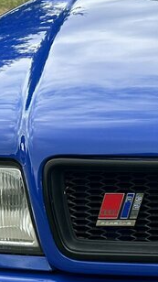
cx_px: 325
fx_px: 761
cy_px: 197
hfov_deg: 10.8
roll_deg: +0.7
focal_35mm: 102
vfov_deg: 20.8
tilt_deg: -17.7
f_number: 1.78
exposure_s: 1/1916
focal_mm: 6.86
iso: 80
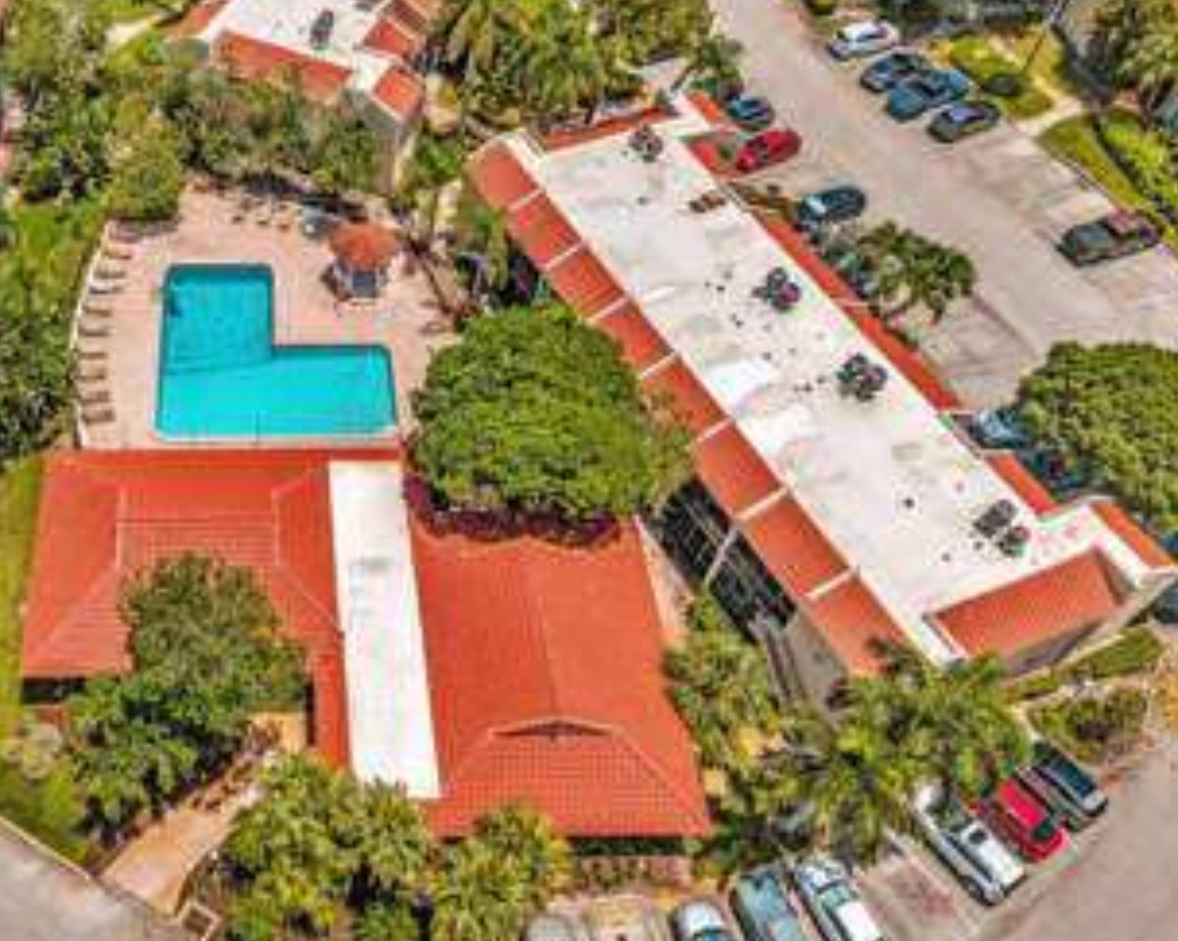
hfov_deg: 47.0
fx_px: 1290
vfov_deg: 40.0
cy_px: 395
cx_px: 271
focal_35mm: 37
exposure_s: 1/8000
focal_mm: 8.67
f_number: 1.8
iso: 140
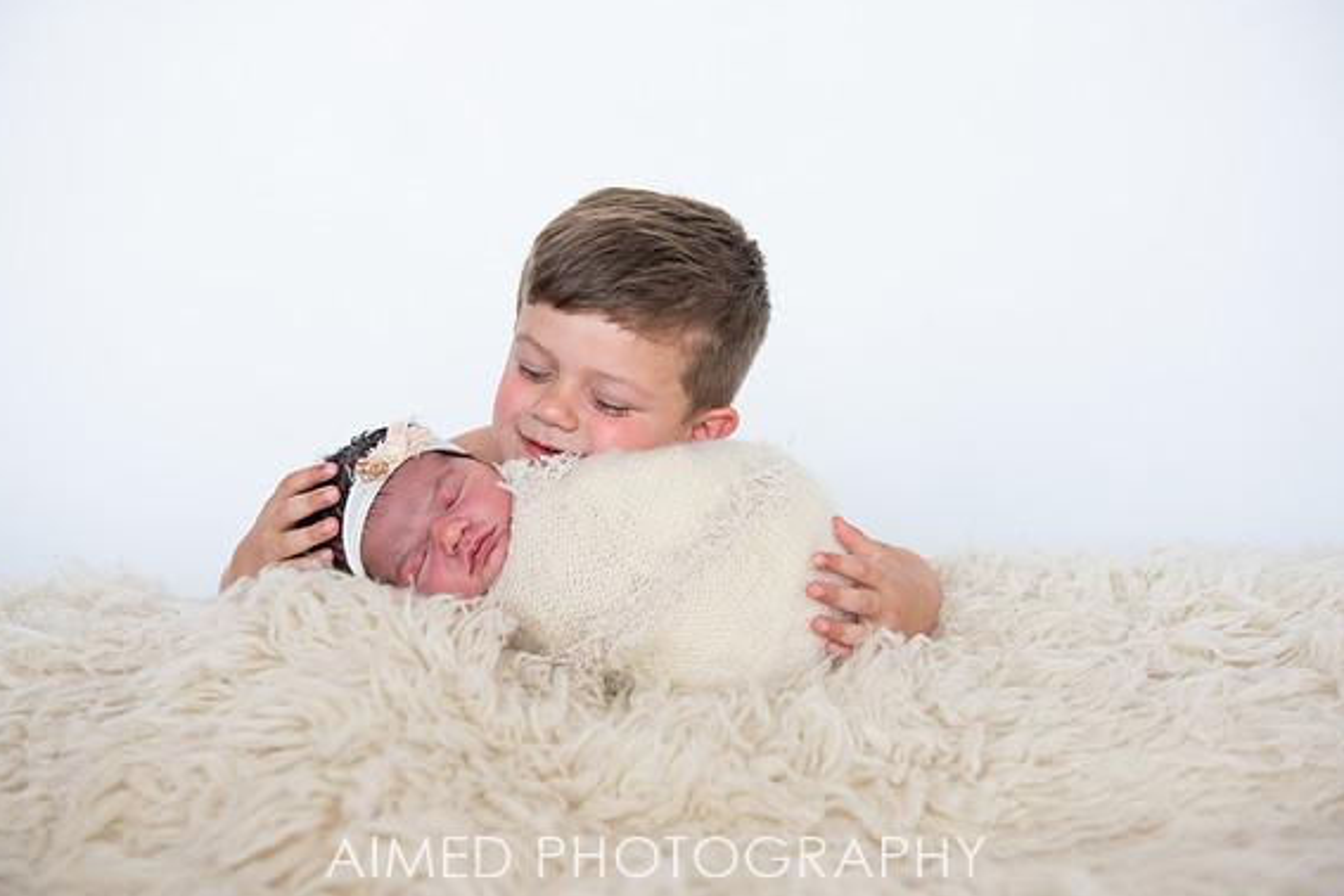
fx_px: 1605
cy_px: 444
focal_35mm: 43
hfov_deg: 45.4
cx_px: 659
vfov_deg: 31.2
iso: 1000
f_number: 3.5
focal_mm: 42
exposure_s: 1/160
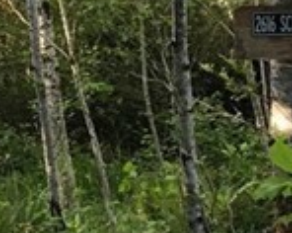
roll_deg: +1.2
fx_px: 1226
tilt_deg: -1.9
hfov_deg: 13.6
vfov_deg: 10.8
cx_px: 85
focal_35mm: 142
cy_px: 144
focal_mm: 3.99
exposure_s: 1/40
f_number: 1.8
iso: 25
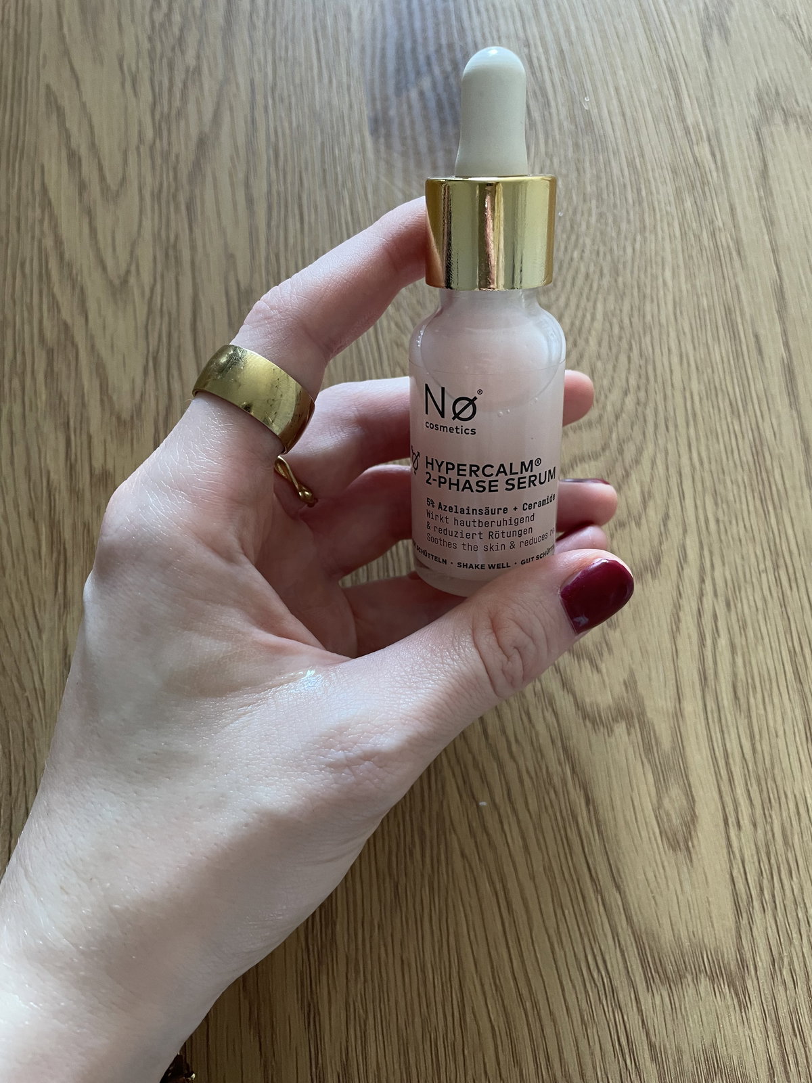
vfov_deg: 67.3
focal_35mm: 26
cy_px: 542
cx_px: 406
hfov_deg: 53.1
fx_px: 813
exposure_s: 1/60
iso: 250
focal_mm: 4.2
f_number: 1.6
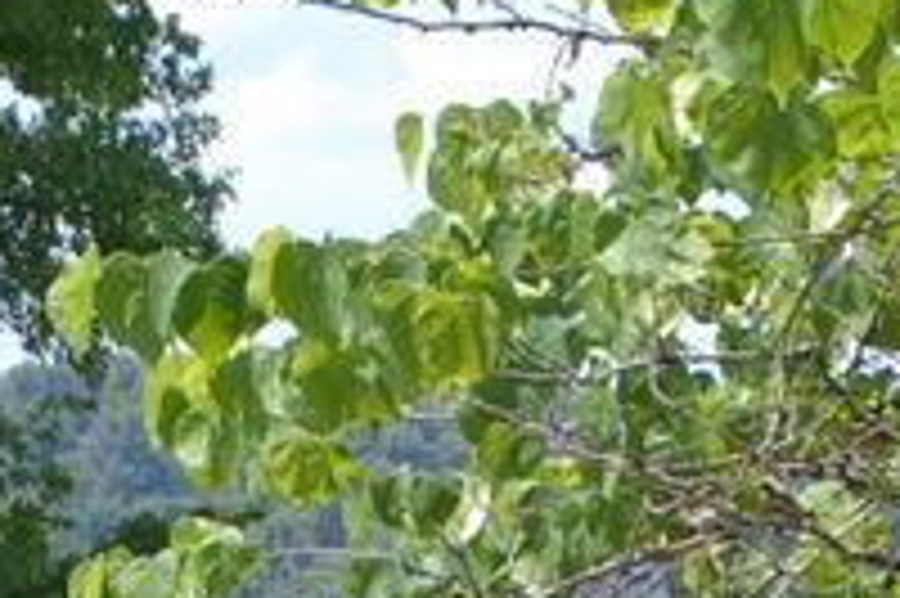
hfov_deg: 4.9
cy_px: 744
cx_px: 27
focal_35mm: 423
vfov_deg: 3.2
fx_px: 10555
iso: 200
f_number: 5.6
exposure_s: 1/250
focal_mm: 55
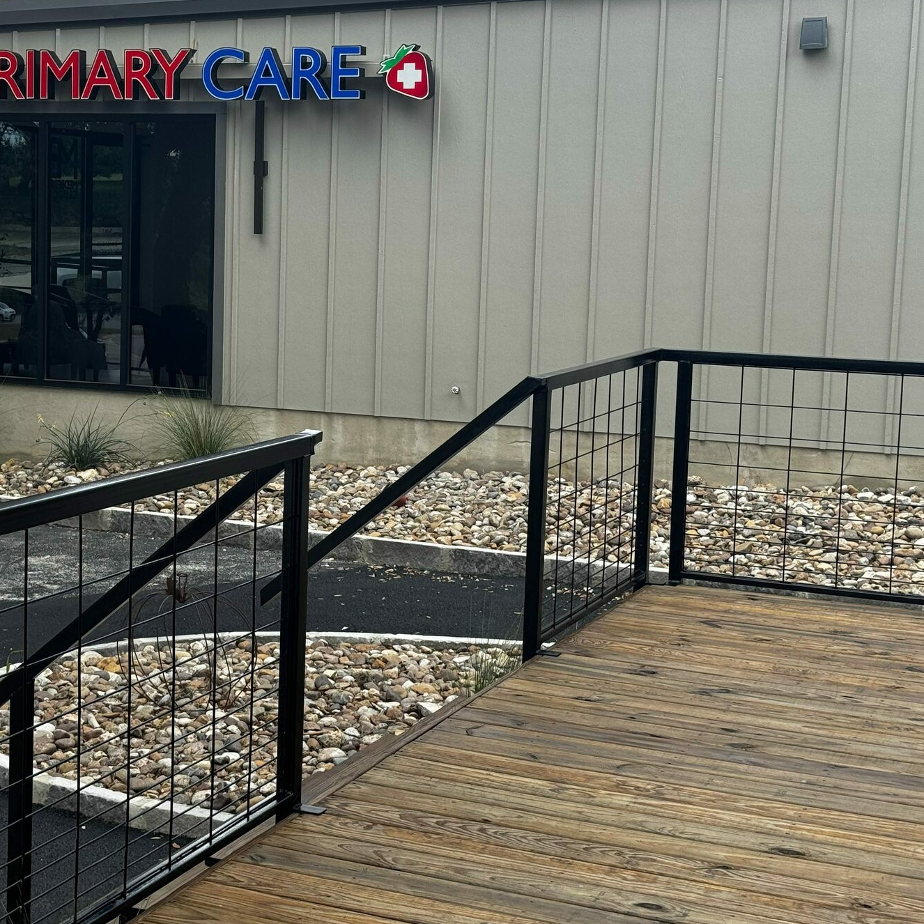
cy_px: 426
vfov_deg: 26.9
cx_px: 270
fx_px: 1933
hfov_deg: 26.6
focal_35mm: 64
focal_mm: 6.76
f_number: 1.78
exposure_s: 1/1133
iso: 64
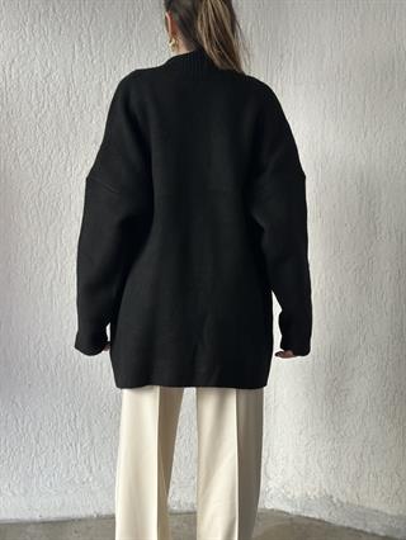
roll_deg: -0.7
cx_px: 203
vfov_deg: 39.6
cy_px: 270
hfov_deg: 30.3
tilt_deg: -5.7
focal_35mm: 48
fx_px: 750
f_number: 1.78
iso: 125
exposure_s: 1/102
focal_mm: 6.86
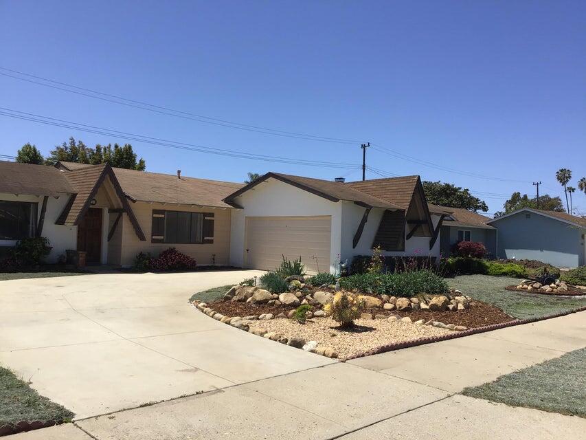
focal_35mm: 31
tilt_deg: +0.5
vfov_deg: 45.5
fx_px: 525
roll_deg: -1.7
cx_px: 293
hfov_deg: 58.3
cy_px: 220
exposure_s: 1/1988
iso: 25
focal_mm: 3.3
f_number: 2.4
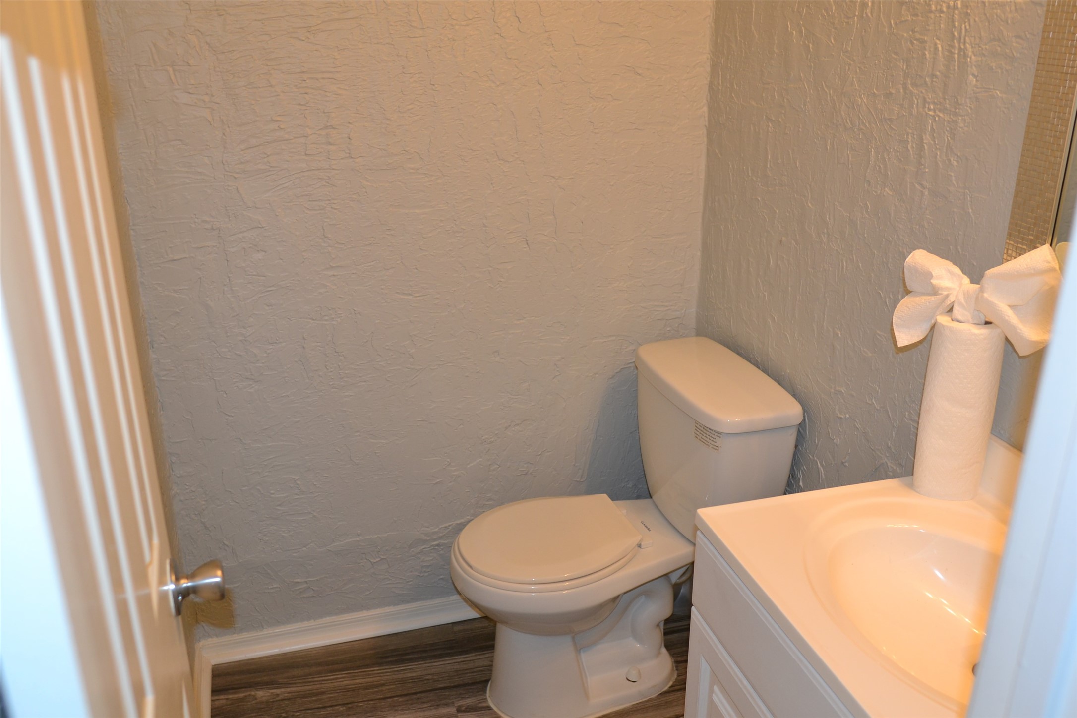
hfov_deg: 61.9
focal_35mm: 30
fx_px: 897
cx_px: 538
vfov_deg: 43.6
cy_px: 359
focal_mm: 20
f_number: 2.8
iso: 400
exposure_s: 1/60
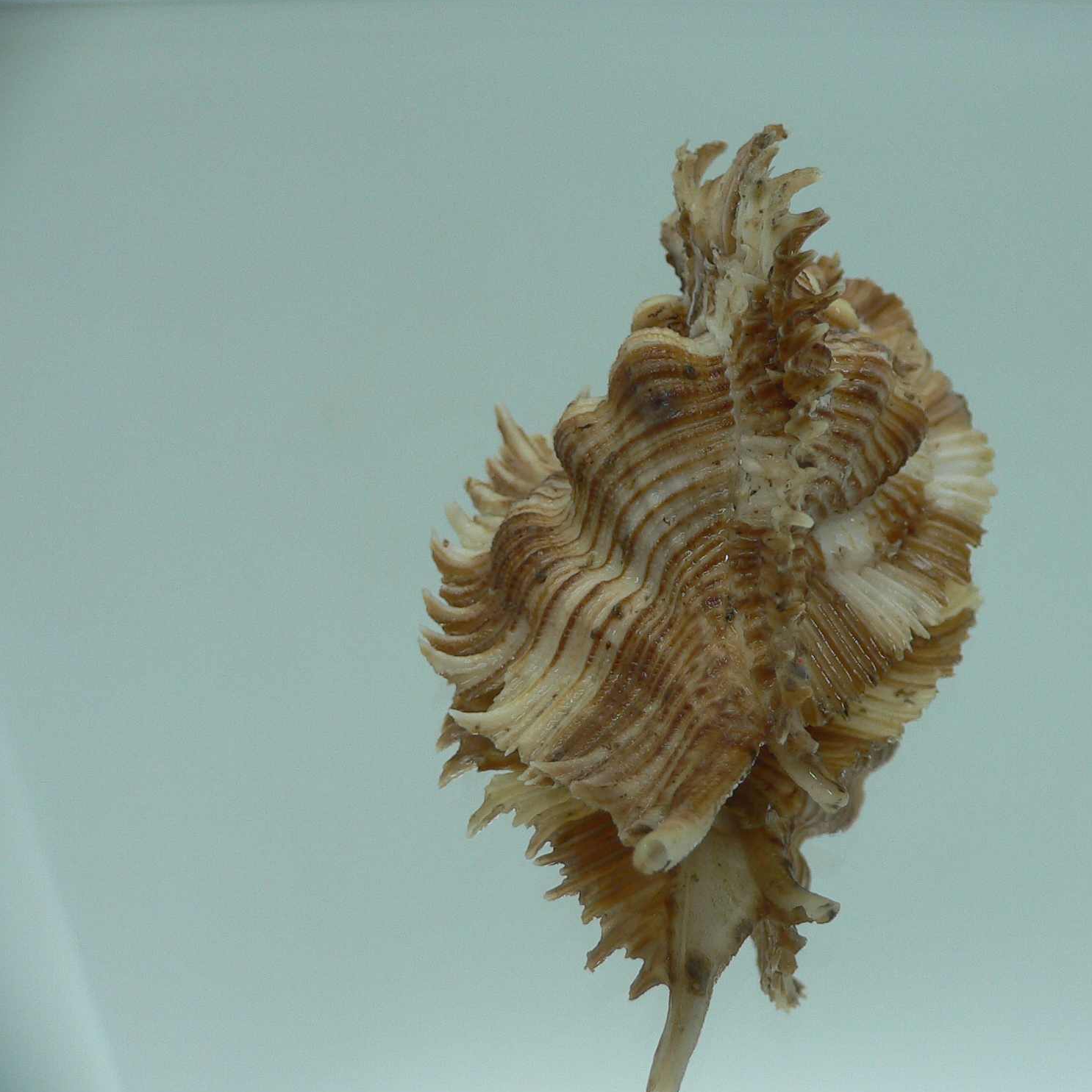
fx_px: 1499
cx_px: 717
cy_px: 552
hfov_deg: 39.6
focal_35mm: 42
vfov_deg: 40.0
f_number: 2.8
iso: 80
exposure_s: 1/60
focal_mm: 4.6
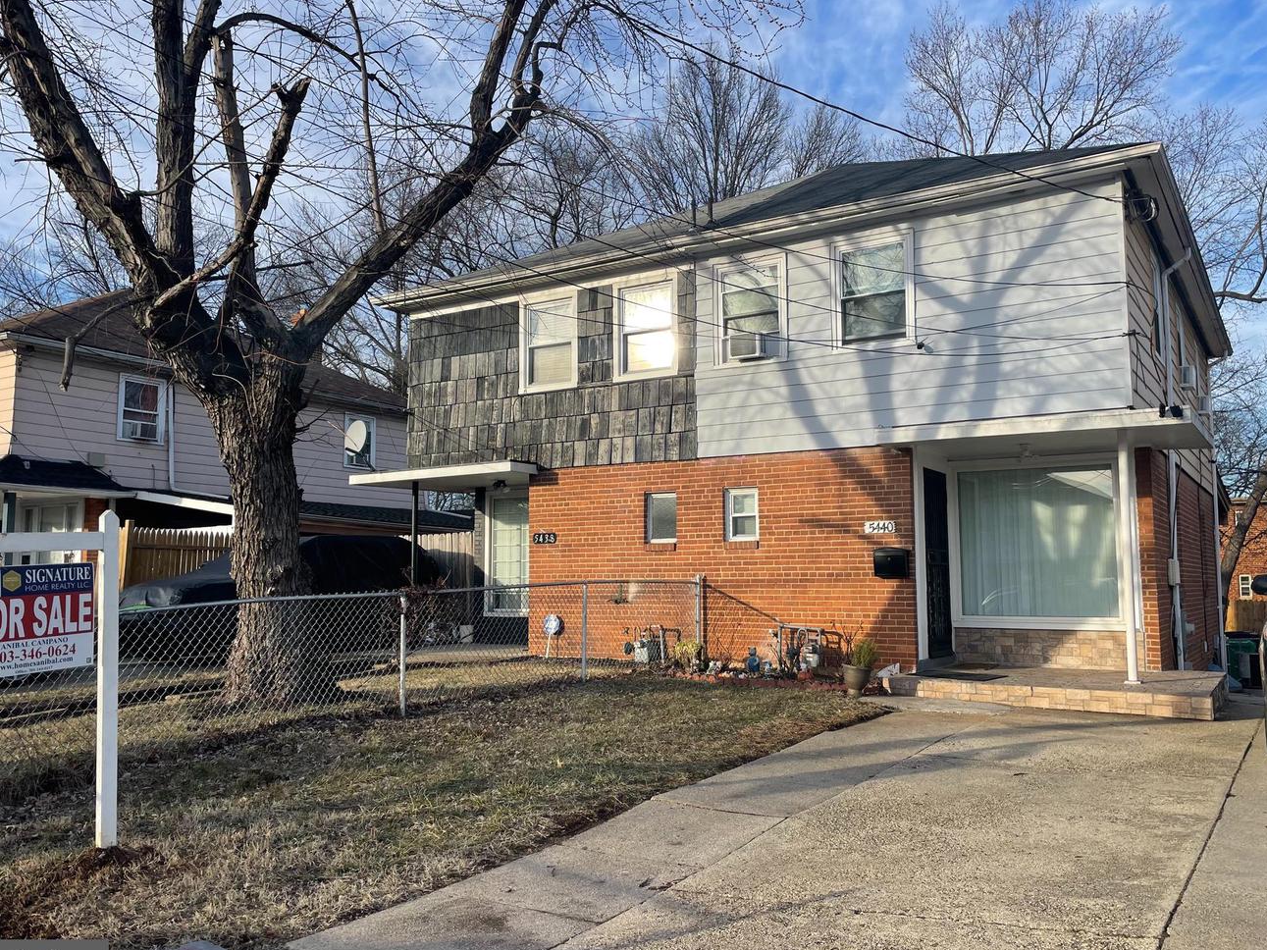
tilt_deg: +6.8
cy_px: 466
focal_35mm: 29
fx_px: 1061
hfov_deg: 61.7
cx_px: 643
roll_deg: +0.8
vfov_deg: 48.2
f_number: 1.6
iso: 32
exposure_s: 1/1642
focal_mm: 4.2
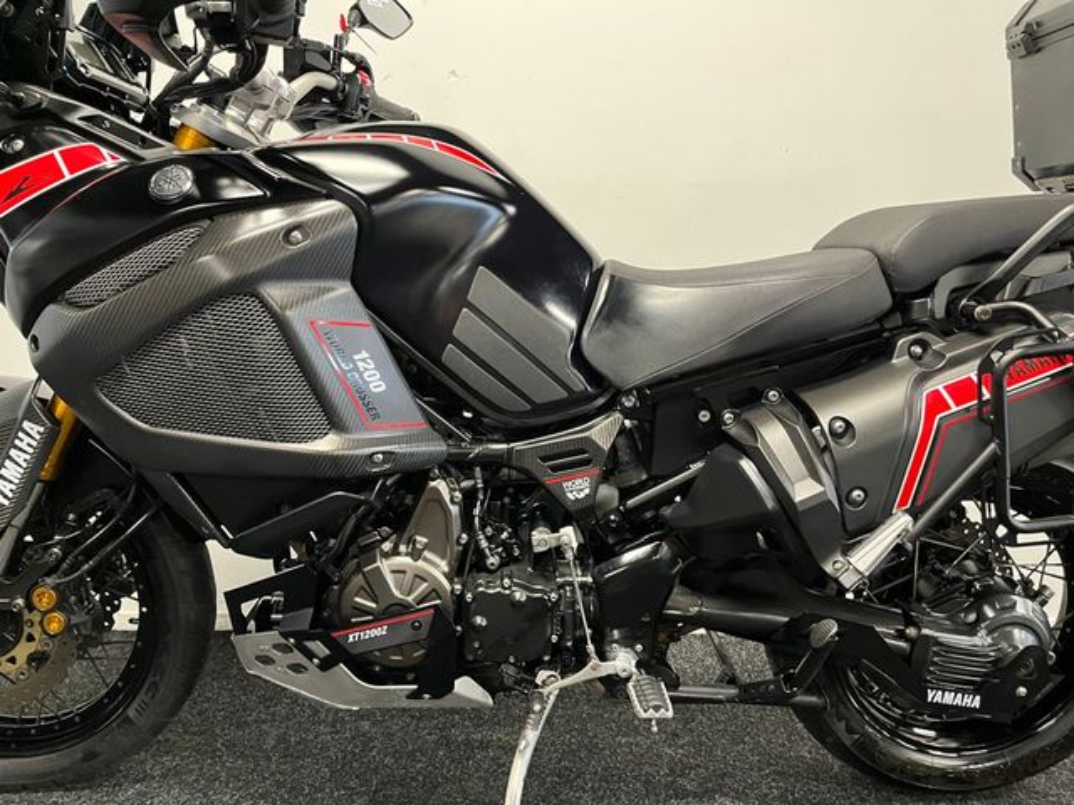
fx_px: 807
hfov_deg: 67.3
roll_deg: +0.2
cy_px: 402
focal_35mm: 26
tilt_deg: -6.9
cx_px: 537
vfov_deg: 53.1
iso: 400
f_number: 1.6
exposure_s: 1/50
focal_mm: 5.1
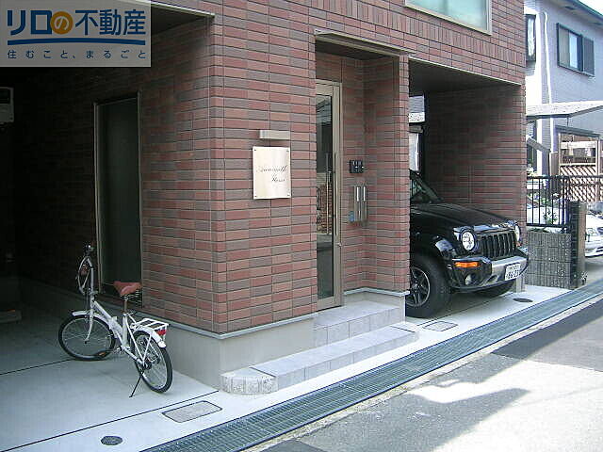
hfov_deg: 52.6
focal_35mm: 35
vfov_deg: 40.7
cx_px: 302
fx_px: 610
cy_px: 226
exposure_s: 1/163
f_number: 2.8
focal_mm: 5.4
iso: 50
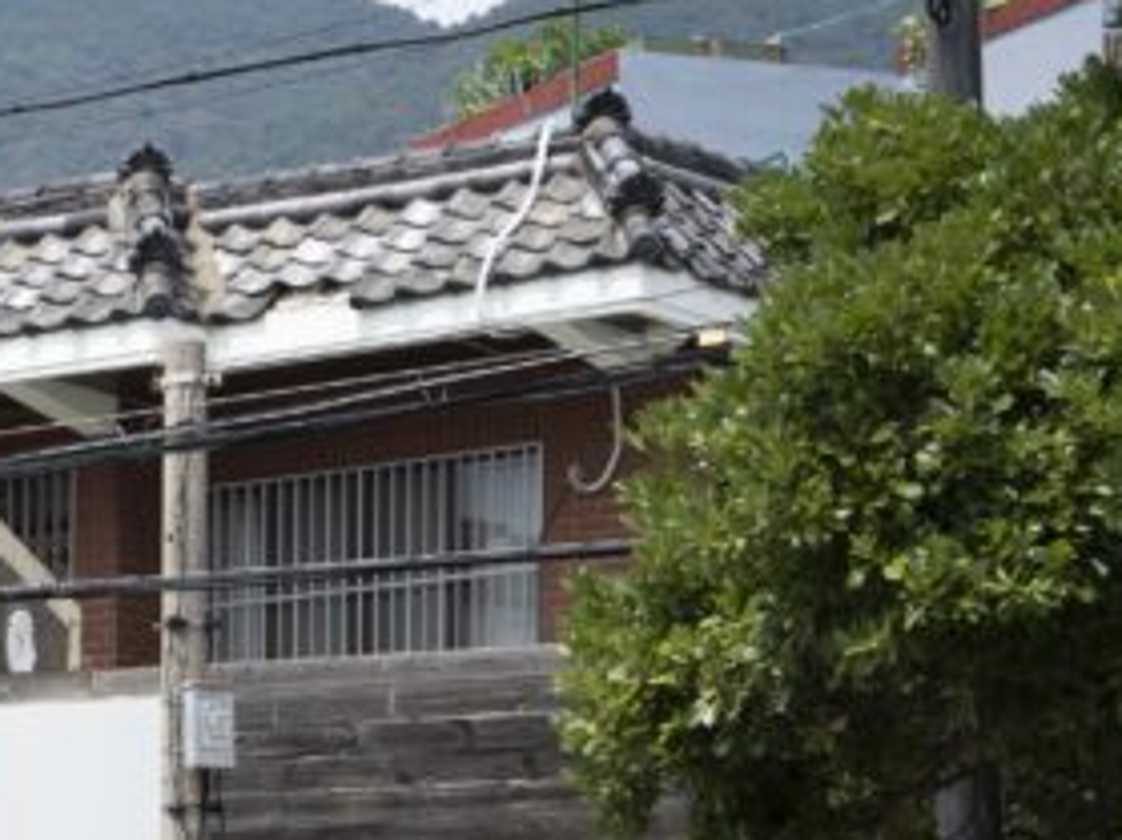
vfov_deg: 6.9
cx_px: -635
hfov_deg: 9.1
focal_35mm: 212
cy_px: 1079
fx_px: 6869
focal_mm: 60
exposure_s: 1/125
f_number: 11
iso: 100
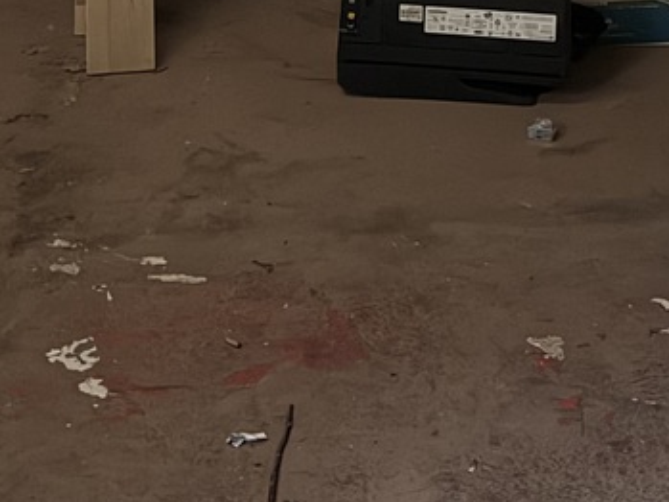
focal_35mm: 99
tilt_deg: -10.2
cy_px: -416
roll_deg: +0.0
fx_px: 1914
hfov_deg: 19.8
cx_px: 399
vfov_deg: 13.4
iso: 1600
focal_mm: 6.76
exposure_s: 1/15
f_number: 1.78
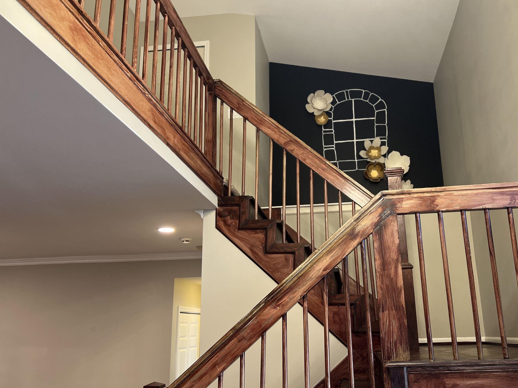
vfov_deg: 46.7
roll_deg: +1.4
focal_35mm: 30
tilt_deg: +14.5
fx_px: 449
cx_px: 290
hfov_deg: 59.8
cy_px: 217
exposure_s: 1/60
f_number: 1.5
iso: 100
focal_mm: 5.7
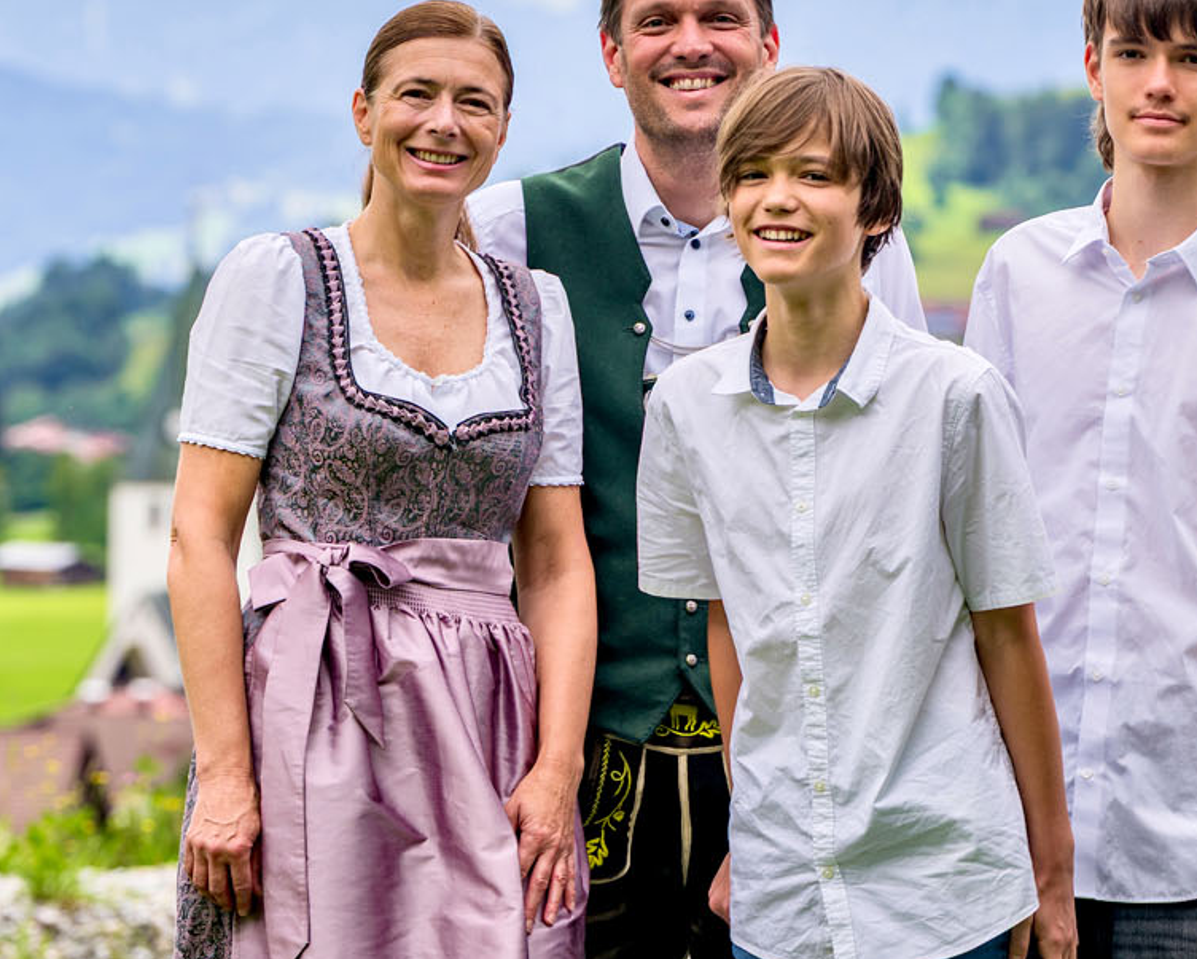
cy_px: 413
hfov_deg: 8.2
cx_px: 1014
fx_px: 8292
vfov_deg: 6.6
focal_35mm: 234
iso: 100
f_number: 5
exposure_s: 1/200
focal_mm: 125
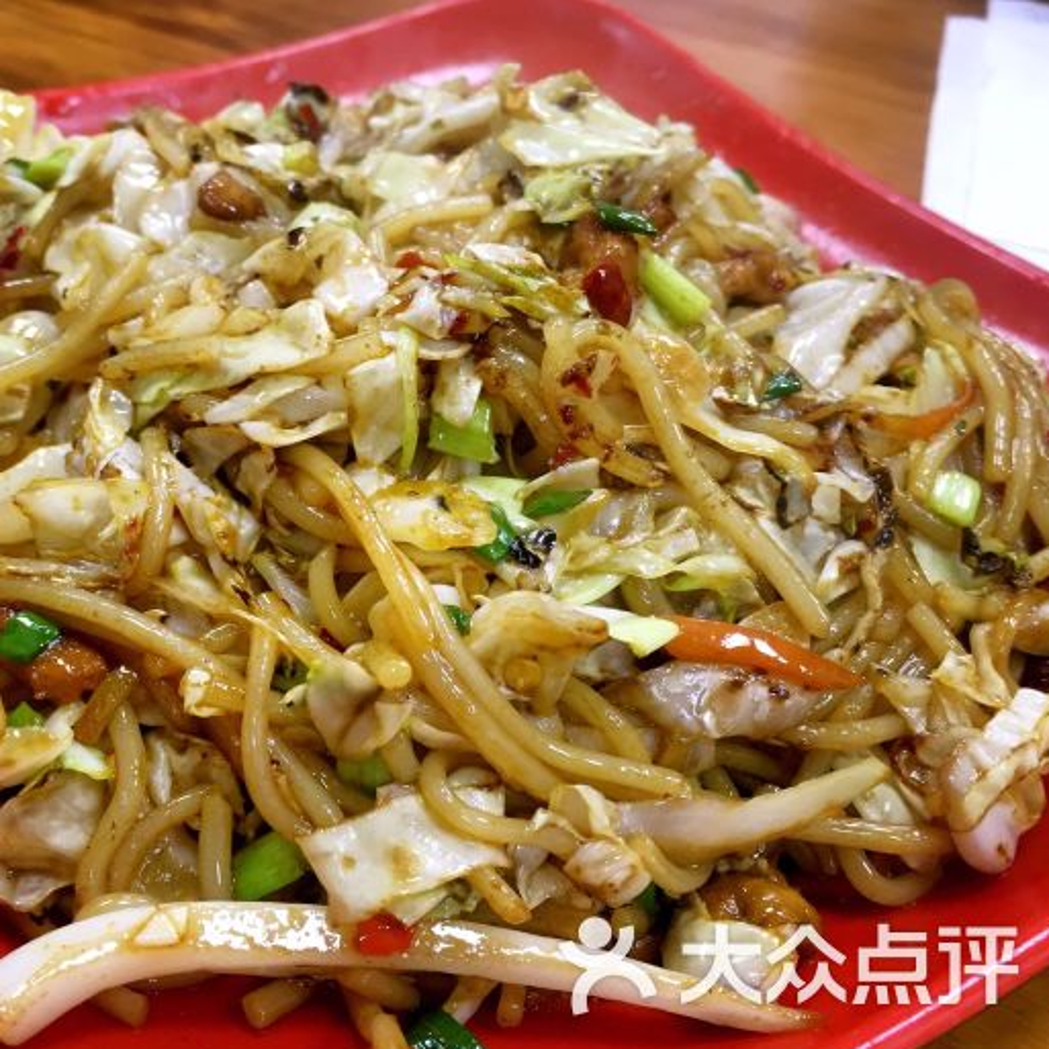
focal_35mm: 35
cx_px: 356
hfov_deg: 46.5
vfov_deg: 47.2
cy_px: 535
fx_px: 1200
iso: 100
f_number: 2.2
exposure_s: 1/33
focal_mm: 4.15
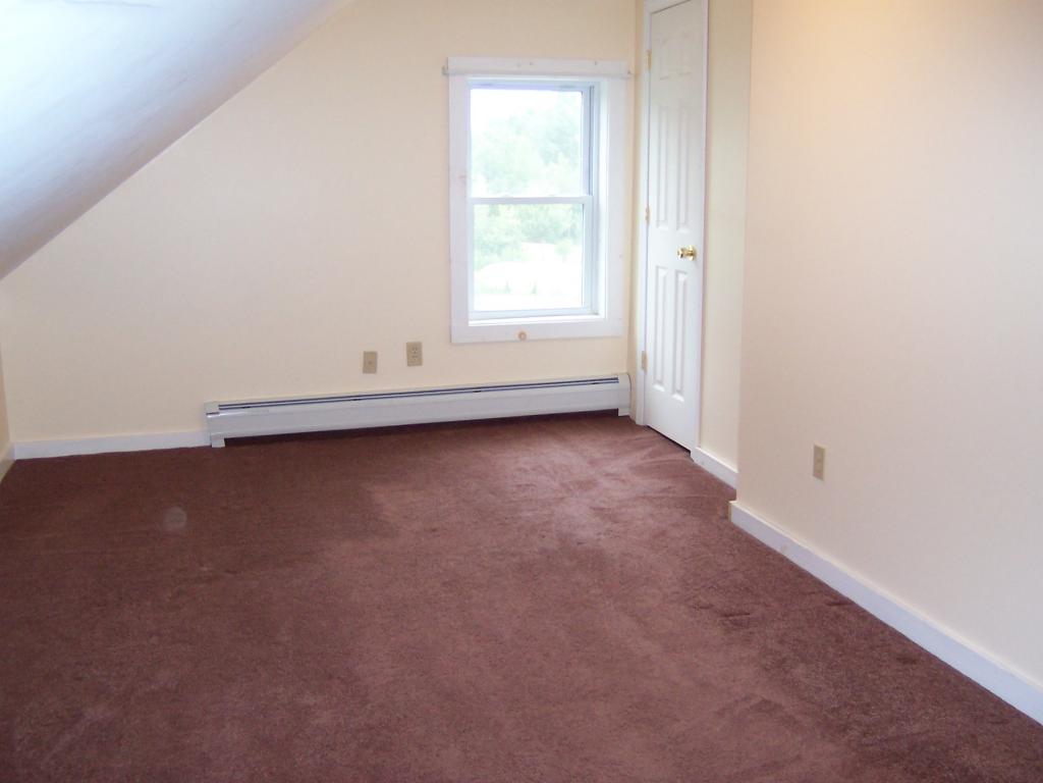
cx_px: 522
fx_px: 1085
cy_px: 392
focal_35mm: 36
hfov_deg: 51.4
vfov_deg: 39.7
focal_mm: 5.6
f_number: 2.4
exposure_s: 1/90
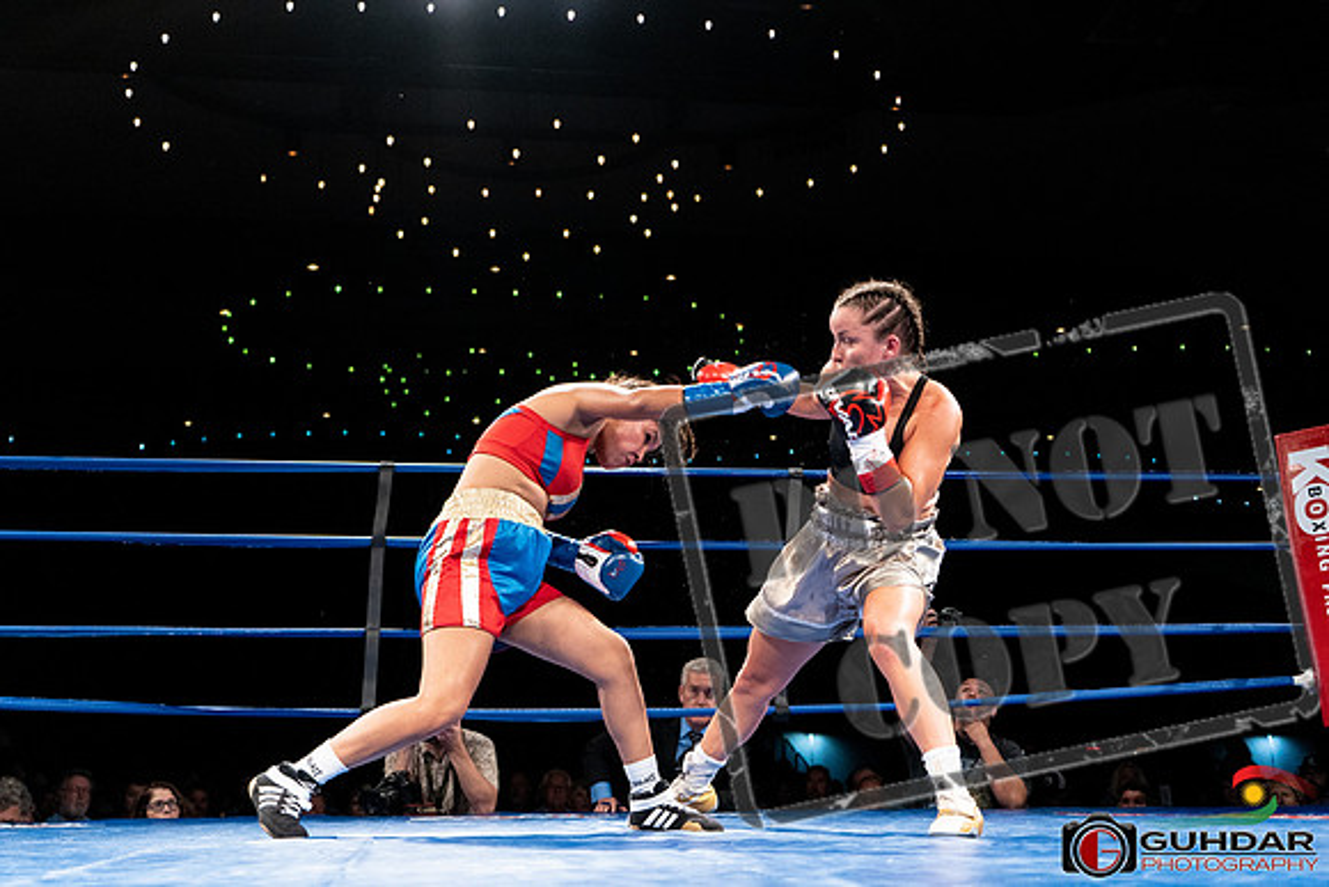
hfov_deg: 45.4
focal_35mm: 43
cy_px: 444
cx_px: 664
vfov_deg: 31.2
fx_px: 1588
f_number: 4
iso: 3200
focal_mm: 43
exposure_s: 1/800
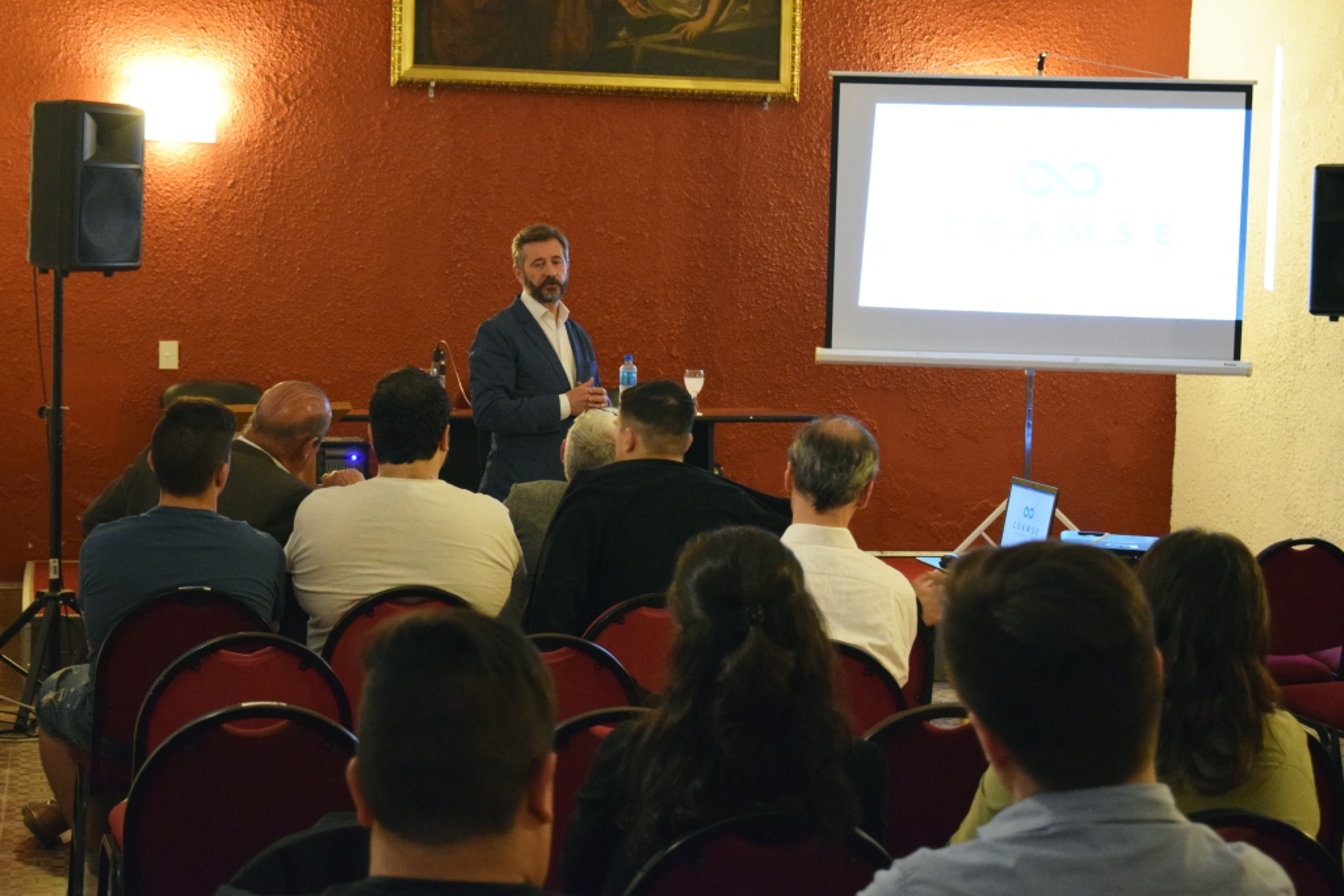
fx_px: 2576
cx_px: 672
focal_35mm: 69
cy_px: 448
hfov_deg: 29.2
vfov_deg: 19.7
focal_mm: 46
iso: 3600
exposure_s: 1/60
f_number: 5
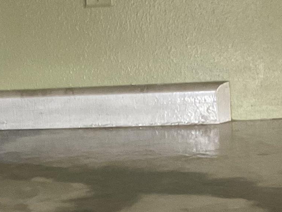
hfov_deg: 16.7
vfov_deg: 12.5
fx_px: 953
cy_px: 201
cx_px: 75
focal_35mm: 117
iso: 160
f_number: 1.8
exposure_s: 1/60
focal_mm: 3
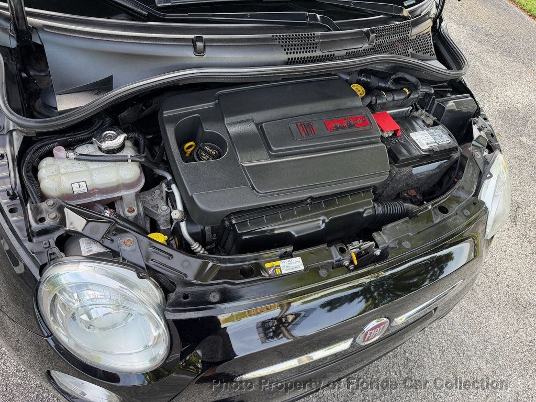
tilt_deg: -49.2
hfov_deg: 71.6
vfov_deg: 56.8
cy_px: 201
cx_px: 268
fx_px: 372
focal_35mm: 24
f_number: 1.78
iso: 125
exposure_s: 1/209
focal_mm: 6.76
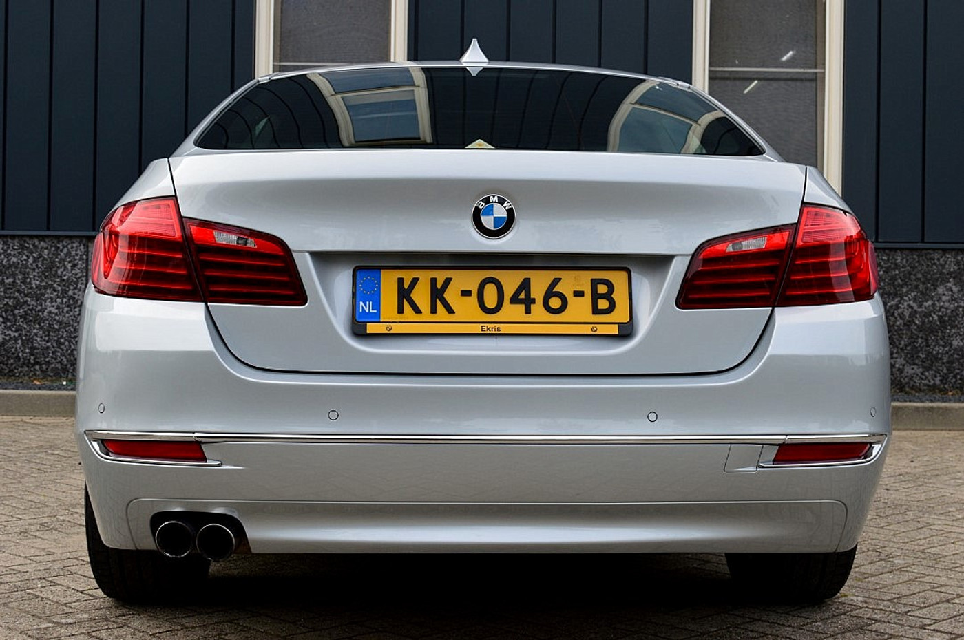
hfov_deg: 37.9
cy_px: 320
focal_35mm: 52
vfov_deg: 25.7
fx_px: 1404
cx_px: 482
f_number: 10
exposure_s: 1/250
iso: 400
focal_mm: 35
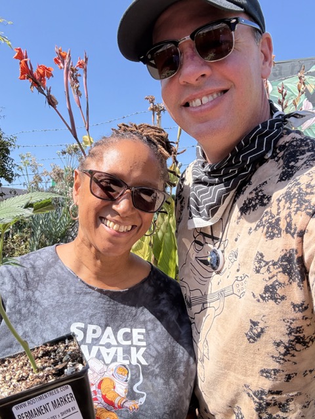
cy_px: 210
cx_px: 158
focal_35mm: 30
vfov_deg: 60.0
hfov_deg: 46.8
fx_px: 364
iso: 40
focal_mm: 2.69
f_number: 1.9
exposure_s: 1/496
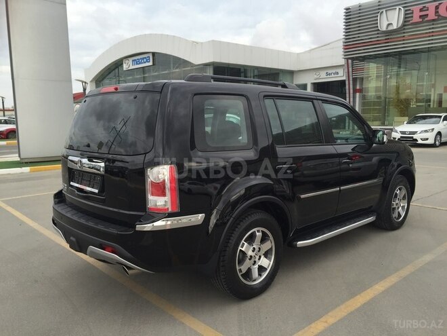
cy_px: 168
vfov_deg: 48.2
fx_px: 374
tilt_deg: -8.3
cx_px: 224
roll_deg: -0.4
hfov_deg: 61.7
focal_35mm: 29
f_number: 2.2
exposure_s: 1/719
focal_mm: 4.15
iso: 32
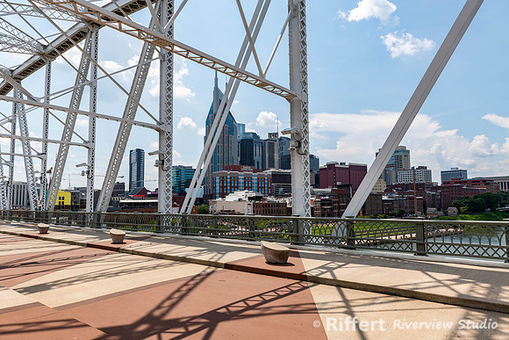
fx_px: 339
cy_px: 170
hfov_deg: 73.7
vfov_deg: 53.2
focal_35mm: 24
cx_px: 254
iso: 64
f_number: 8
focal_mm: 24
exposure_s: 1/160
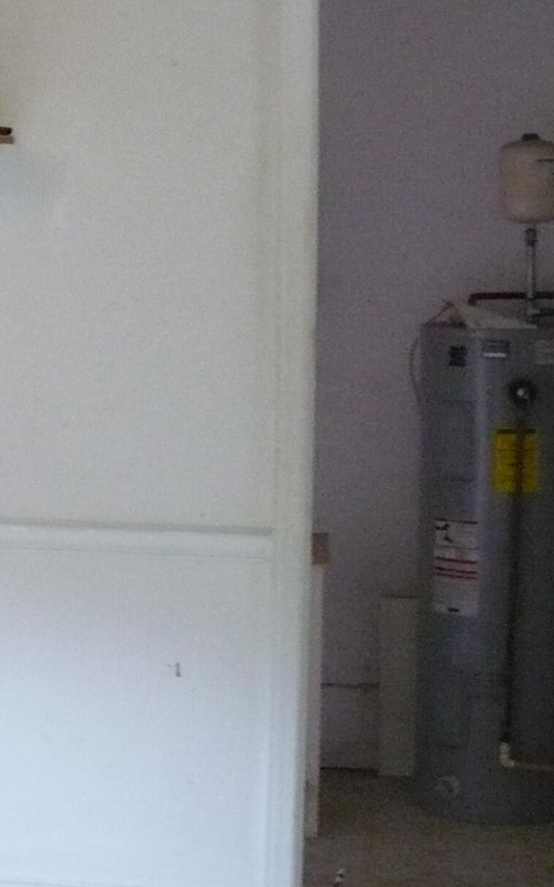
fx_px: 2344
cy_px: 220
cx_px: -389
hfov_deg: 12.5
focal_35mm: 97
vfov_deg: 21.2
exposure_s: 1/40
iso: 400
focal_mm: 6.1
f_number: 2.8
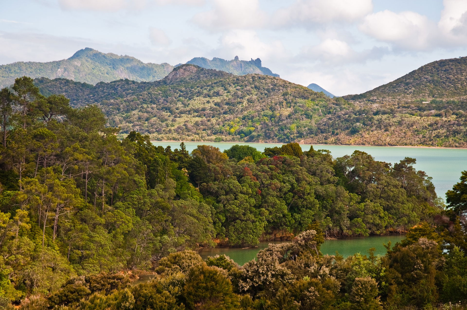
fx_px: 1166
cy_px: 155
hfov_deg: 22.6
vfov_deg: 15.1
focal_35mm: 90
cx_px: 234
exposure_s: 1/500
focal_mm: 60
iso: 220
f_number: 5.6
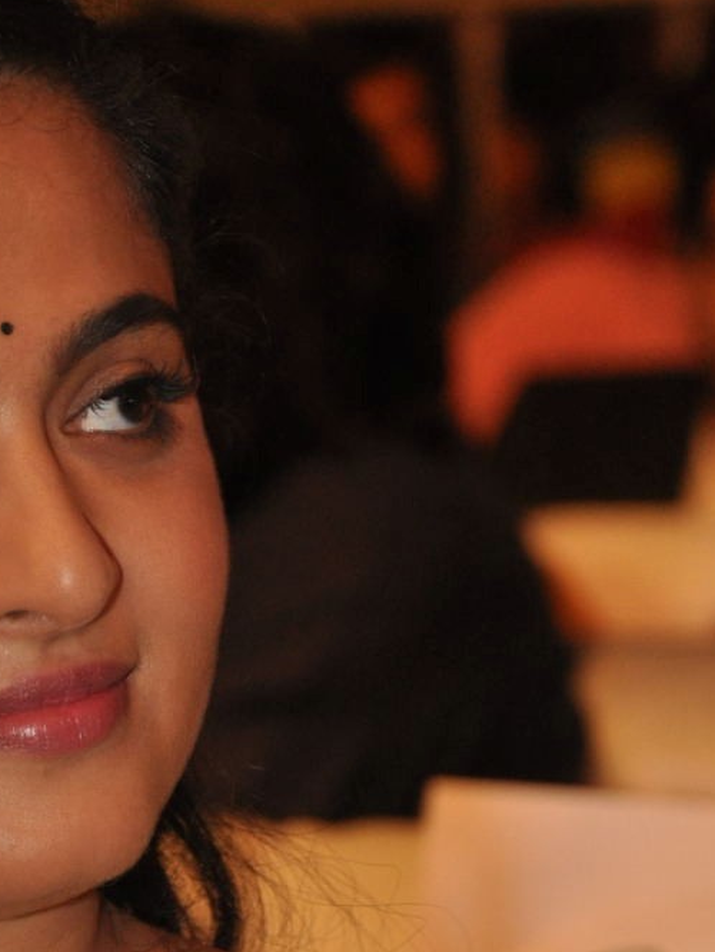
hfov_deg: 4.1
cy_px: 885
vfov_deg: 5.4
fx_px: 9995
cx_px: 29
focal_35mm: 363
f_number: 5.6
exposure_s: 1/60
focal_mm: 105
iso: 800
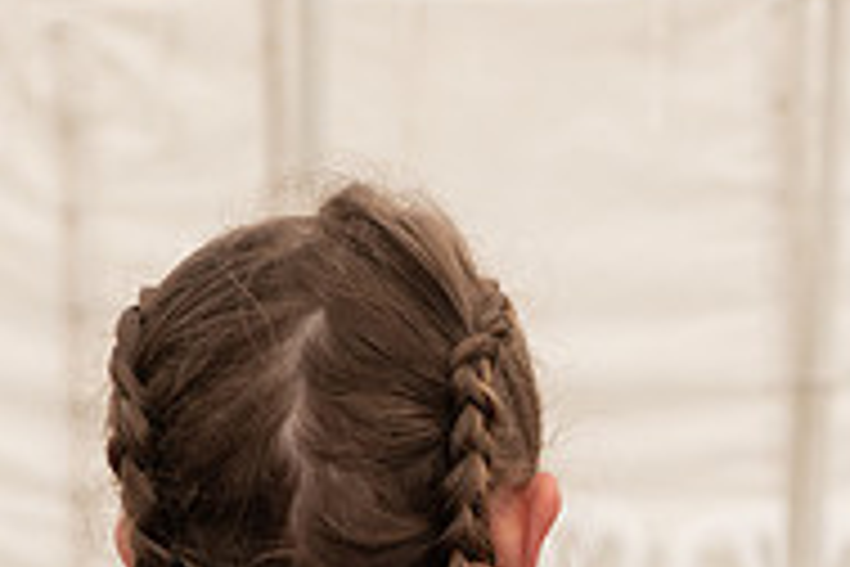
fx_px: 5572
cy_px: 592
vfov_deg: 5.8
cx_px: 1156
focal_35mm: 236
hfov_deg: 8.6
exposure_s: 1/100
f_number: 6.3
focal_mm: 70
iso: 180
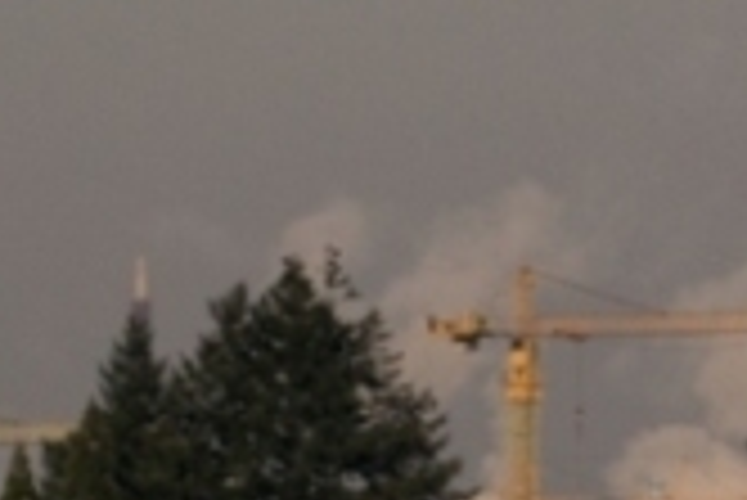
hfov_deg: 2.1
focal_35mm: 958
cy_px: 768
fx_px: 19886
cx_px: 1485
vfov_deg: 1.4
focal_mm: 125
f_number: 8
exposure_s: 1/800
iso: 200
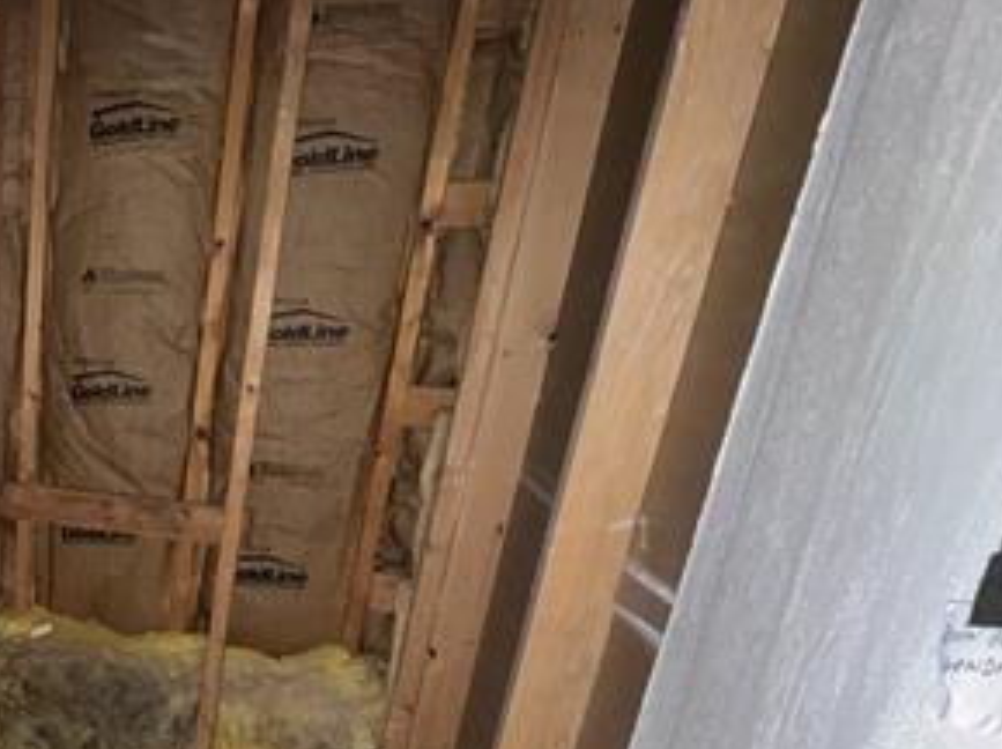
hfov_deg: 47.3
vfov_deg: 43.2
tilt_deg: -20.0
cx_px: -24
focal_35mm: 31
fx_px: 896
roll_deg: -2.3
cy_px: 602
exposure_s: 1/20
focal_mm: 2.22
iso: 250
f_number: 2.2
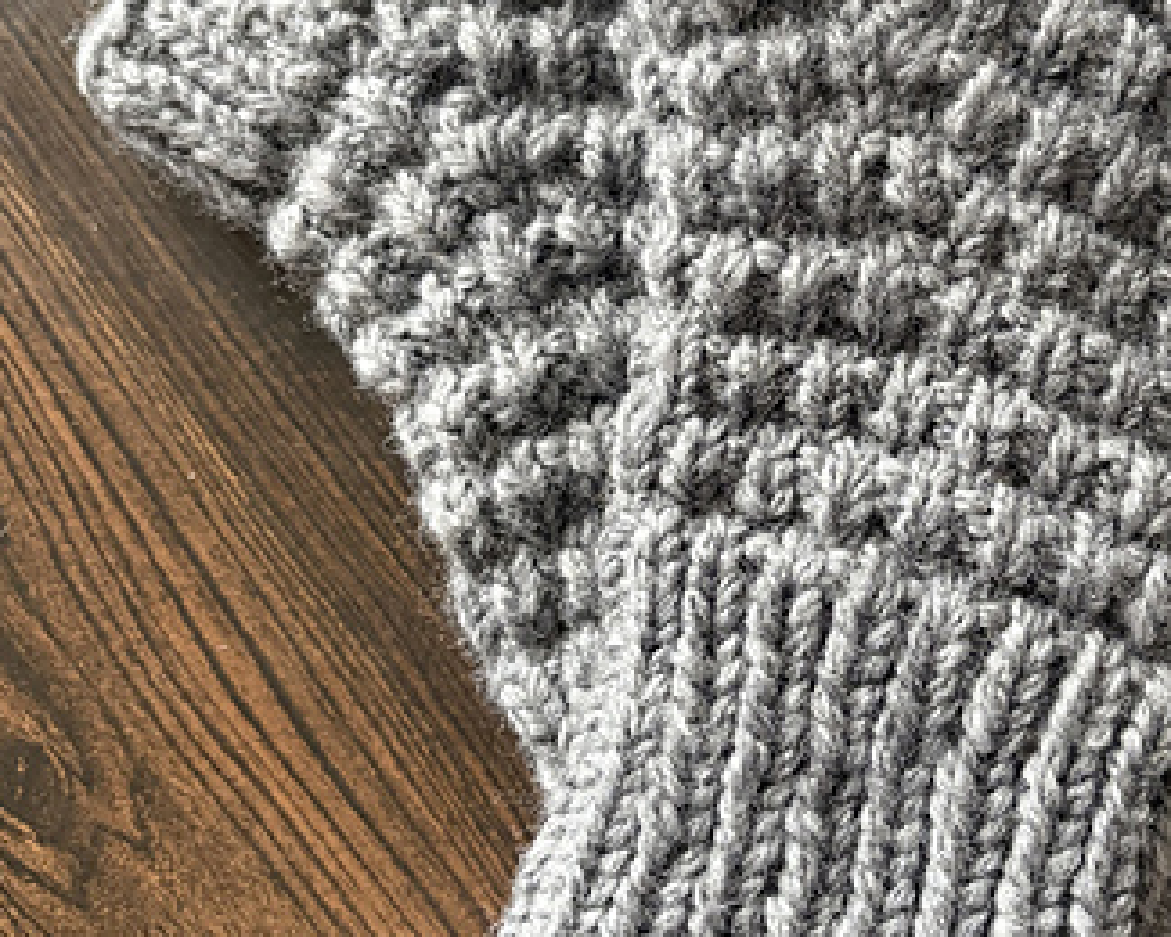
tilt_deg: -83.5
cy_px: 339
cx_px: 841
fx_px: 1733
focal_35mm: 50
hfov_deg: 36.7
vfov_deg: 30.1
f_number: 1.6
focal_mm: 5.96
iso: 640
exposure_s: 1/37
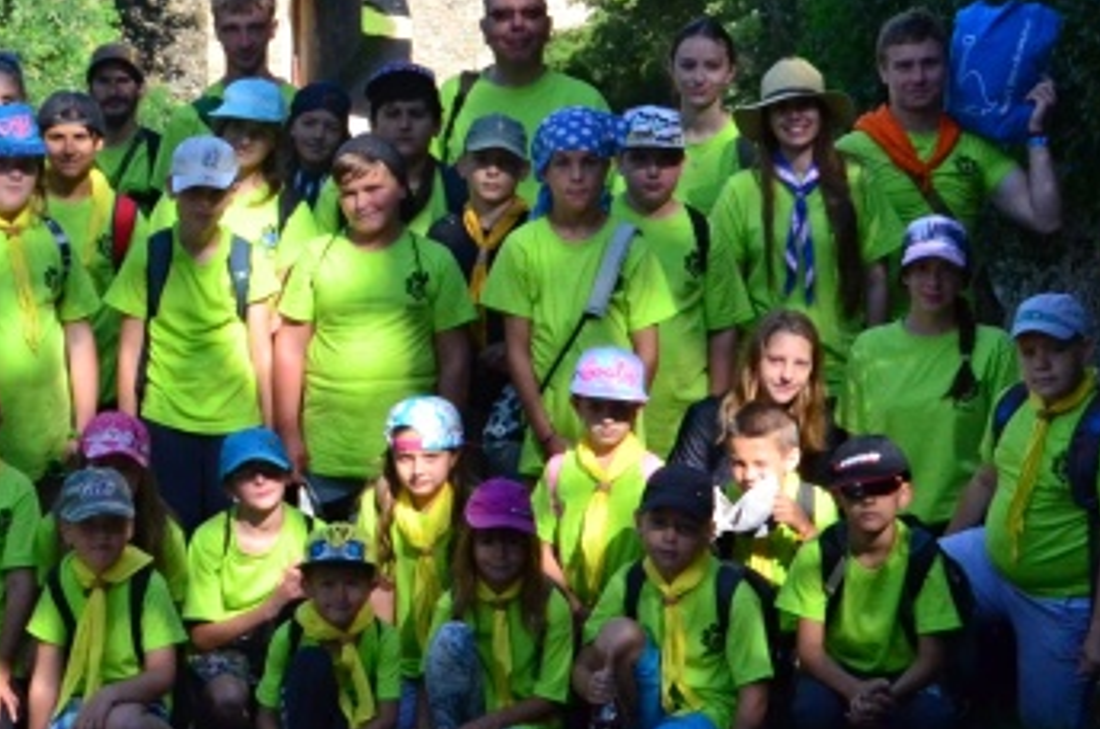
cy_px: 345
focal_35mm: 129
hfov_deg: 15.7
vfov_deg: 10.5
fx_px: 3949
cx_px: 173
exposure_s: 1/250
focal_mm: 29
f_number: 14
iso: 1250
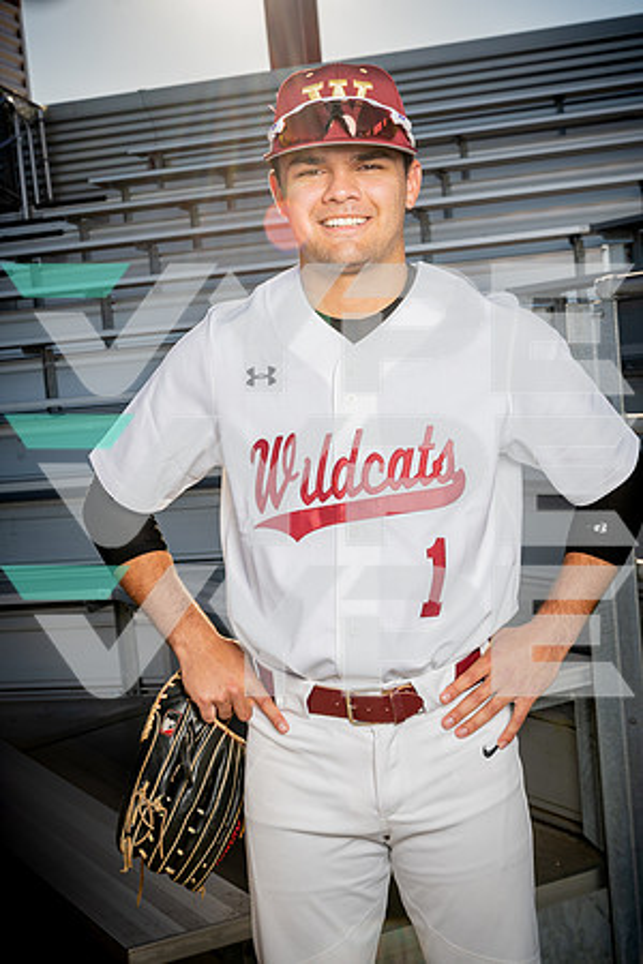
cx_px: 322
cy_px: 482
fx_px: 1393
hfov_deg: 26.0
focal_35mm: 52
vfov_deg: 38.2
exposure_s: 1/250
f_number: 9
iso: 125
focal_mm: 52
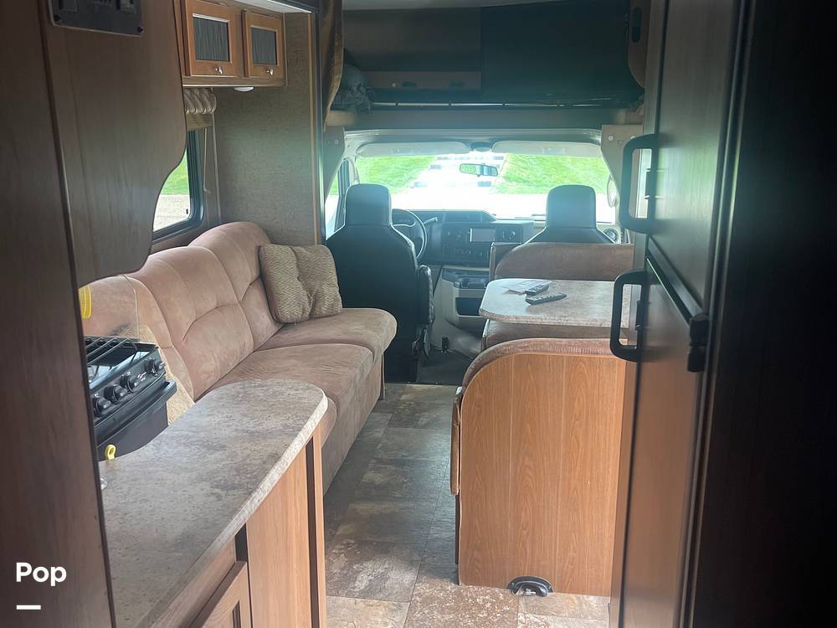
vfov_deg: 54.9
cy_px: 314
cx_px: 418
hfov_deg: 69.4
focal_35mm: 25
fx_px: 604
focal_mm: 5.1
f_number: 1.6
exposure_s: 1/121
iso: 64
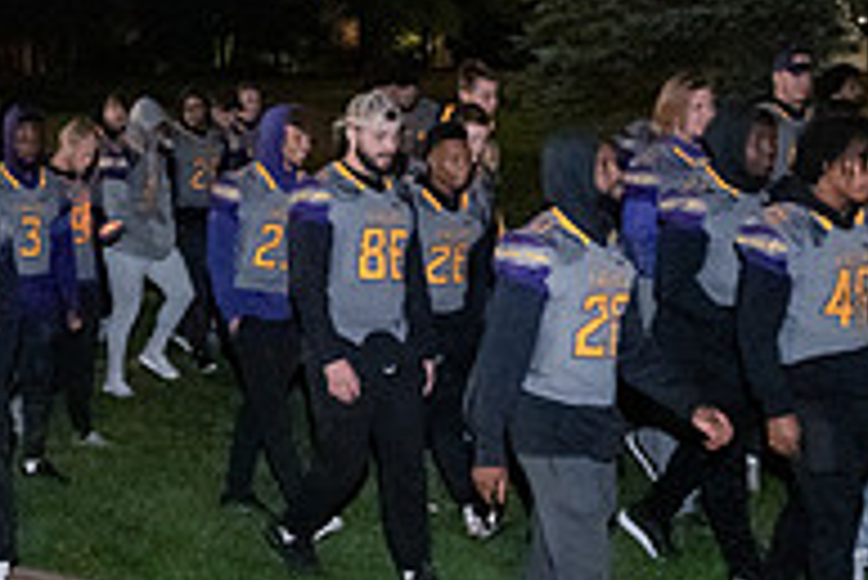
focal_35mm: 66
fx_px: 1592
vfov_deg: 20.6
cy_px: 196
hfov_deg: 29.8
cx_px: 171
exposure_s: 1/60
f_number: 3.2
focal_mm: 22
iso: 12800
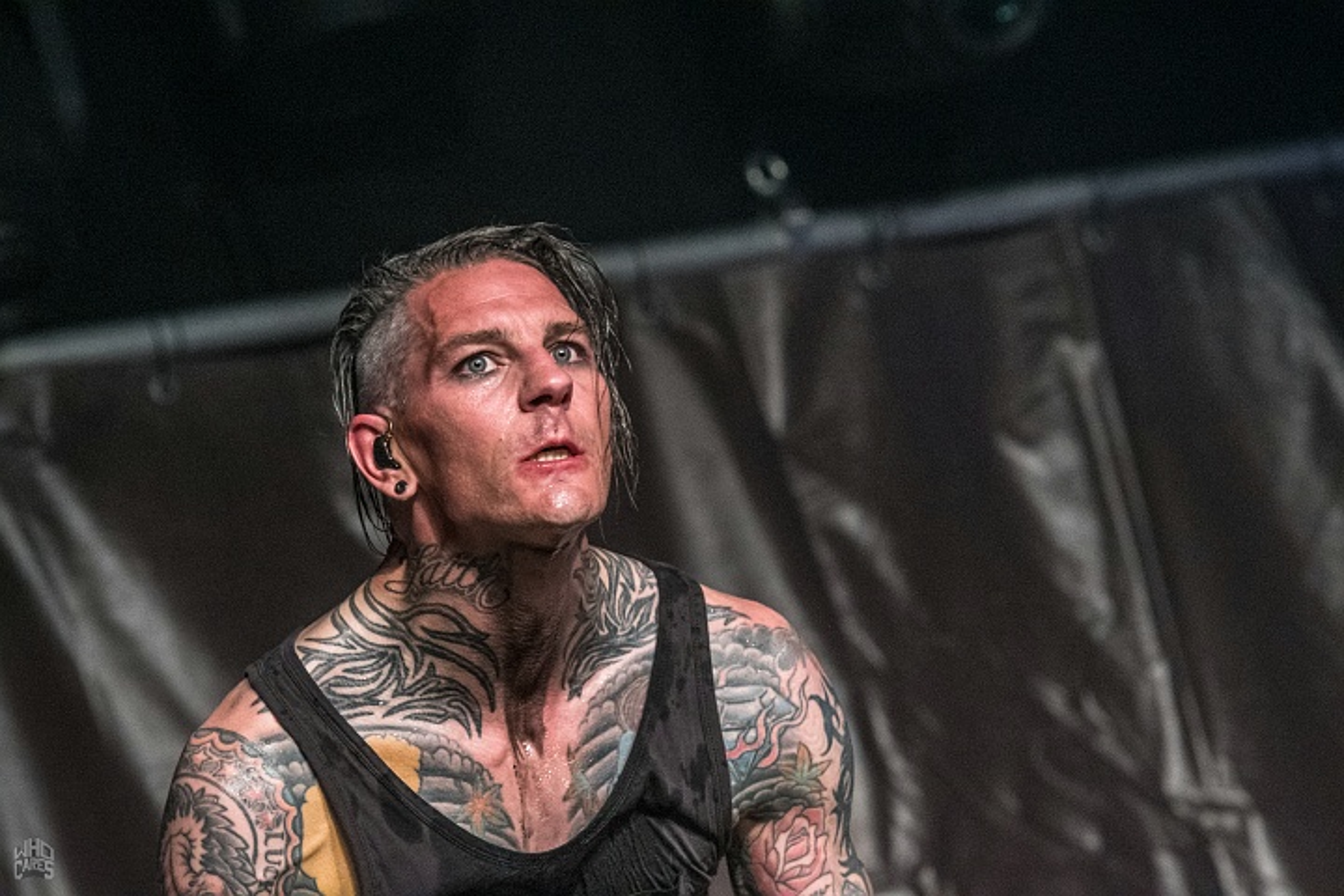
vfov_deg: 6.3
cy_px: 448
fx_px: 8119
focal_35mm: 218
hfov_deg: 9.5
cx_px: 672
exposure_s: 1/100
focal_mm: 145
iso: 2000
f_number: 5.6
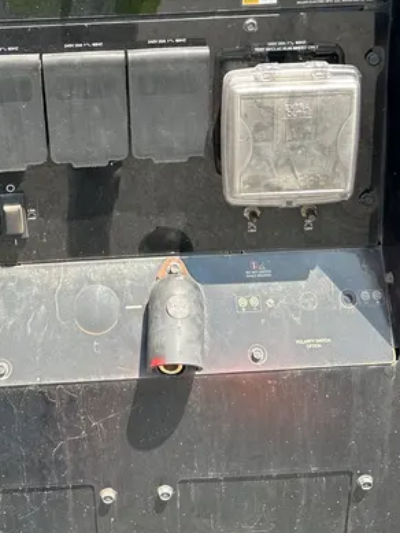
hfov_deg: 29.5
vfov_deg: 37.1
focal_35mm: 49
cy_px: 82
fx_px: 755
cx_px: 137
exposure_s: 1/814
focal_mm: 5.7
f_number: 1.5
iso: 50
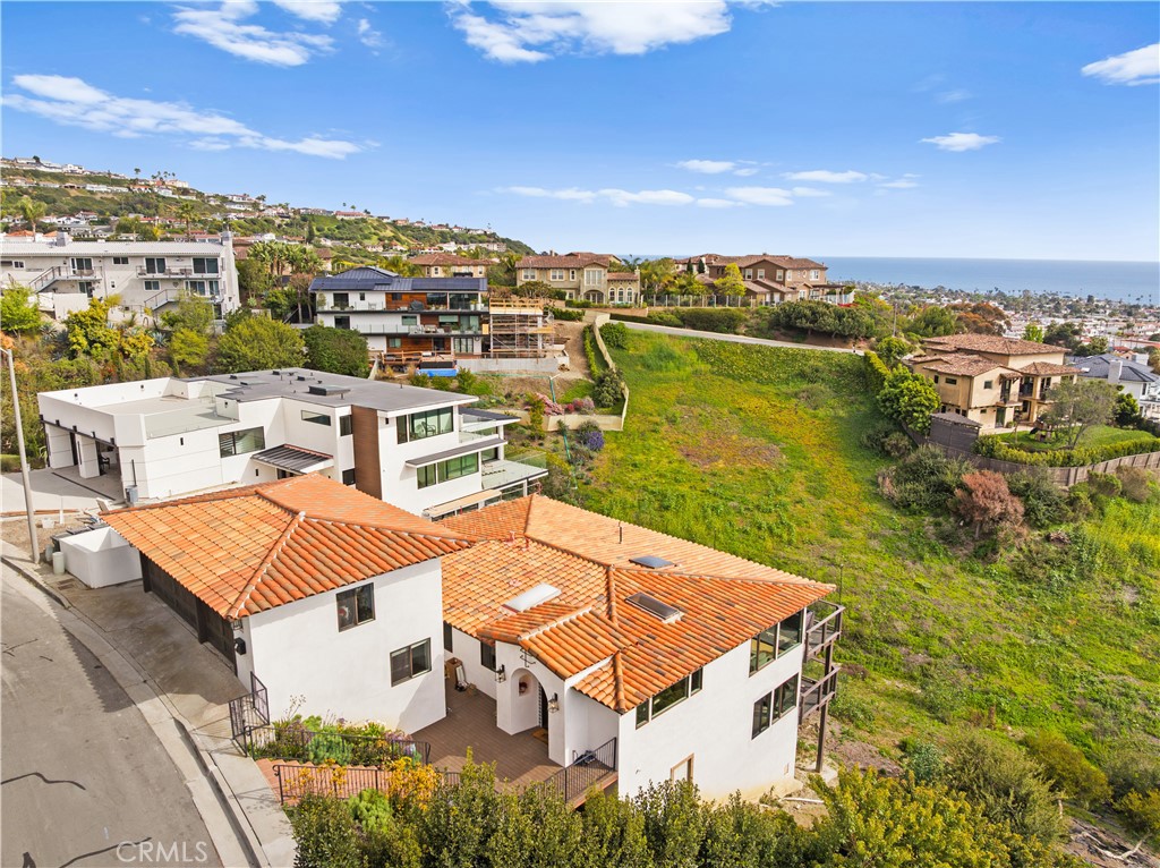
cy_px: 434
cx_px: 580
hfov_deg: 71.6
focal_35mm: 24
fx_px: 803
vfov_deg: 56.7
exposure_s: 1/1000
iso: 100
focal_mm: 12.29
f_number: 4
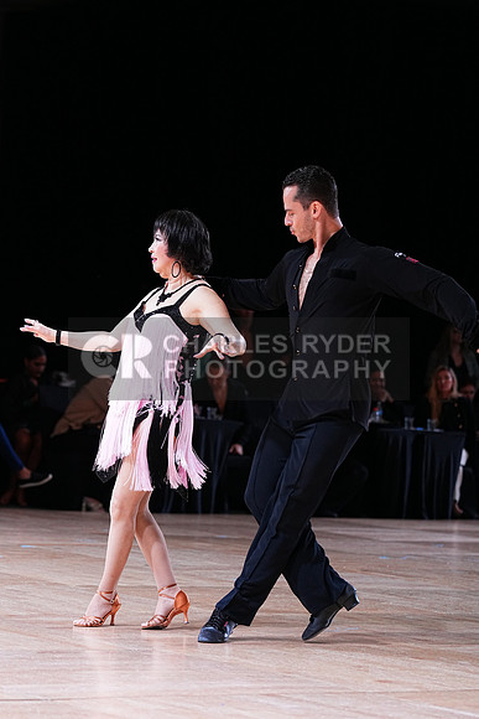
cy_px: 360
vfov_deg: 16.3
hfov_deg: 10.9
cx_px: 240
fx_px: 2513
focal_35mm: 126
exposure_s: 1/400
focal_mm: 126
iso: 2000
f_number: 4
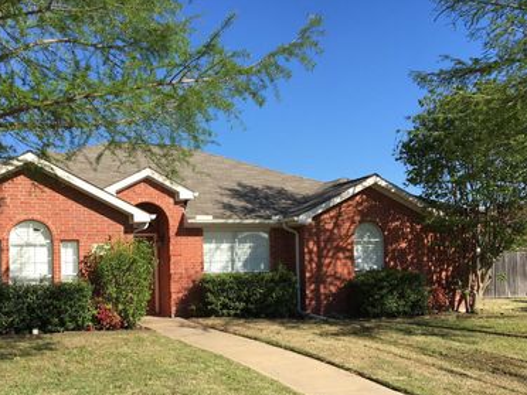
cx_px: 193
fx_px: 594
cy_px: 263
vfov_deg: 36.5
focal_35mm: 39
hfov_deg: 47.4
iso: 25
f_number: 2.2
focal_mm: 4.15
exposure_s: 1/1304
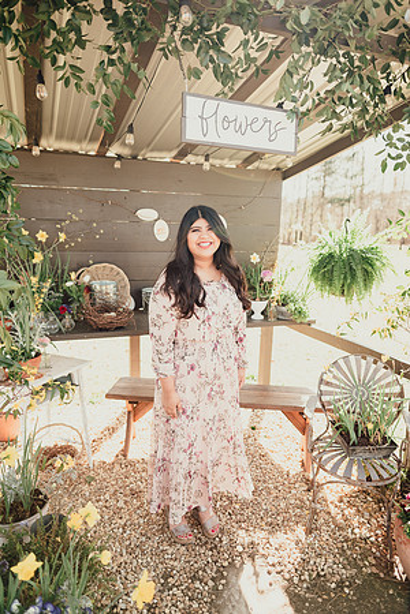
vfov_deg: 73.7
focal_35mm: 24
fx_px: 410
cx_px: 205
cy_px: 307
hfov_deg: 53.1
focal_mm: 24
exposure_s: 1/500
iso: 100
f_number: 2.5
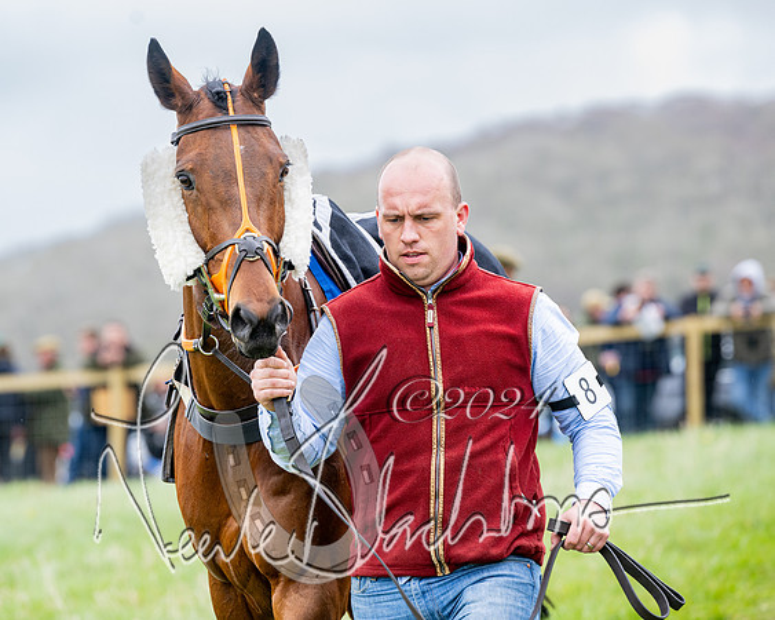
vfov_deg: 6.7
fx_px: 5290
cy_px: 304
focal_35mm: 231
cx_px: 351
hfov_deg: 8.4
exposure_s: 1/500
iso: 400
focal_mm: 200
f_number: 5
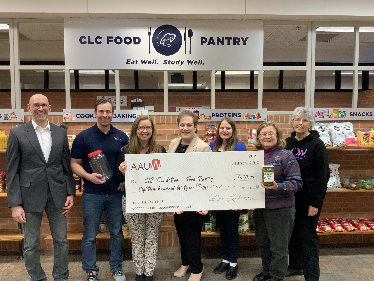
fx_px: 324
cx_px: 181
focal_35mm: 30
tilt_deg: -4.0
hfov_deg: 60.0
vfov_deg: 46.8
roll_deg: +0.9
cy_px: 145
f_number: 1.8
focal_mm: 3
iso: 100
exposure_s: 1/60
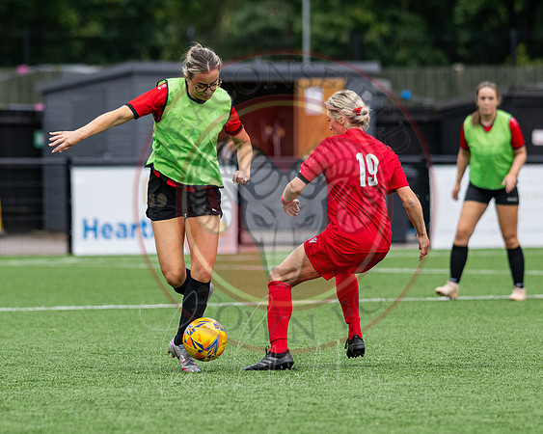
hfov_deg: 5.6
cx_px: 308
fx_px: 5530
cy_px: 320
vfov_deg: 4.5
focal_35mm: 344
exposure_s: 1/5000
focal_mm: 135
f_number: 2.1
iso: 200
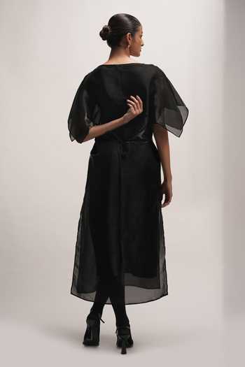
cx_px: 122
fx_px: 526
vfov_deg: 38.5
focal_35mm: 52
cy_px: 184
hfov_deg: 26.2
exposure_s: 1/160
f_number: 4.5
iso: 800
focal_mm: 51.5
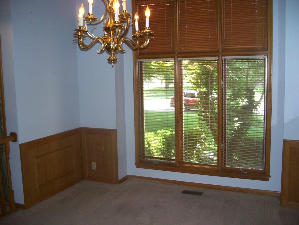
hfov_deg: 50.1
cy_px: 112
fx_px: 320
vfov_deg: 38.7
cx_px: 150
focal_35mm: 37
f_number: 2.8
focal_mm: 7.8
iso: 200
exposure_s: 1/60
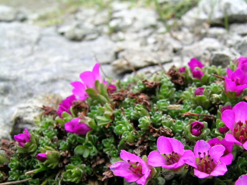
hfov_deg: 47.1
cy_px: 126
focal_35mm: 39
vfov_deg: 36.4
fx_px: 278
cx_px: 164
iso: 50
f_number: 5.6
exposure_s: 1/89.7
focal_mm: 5.8
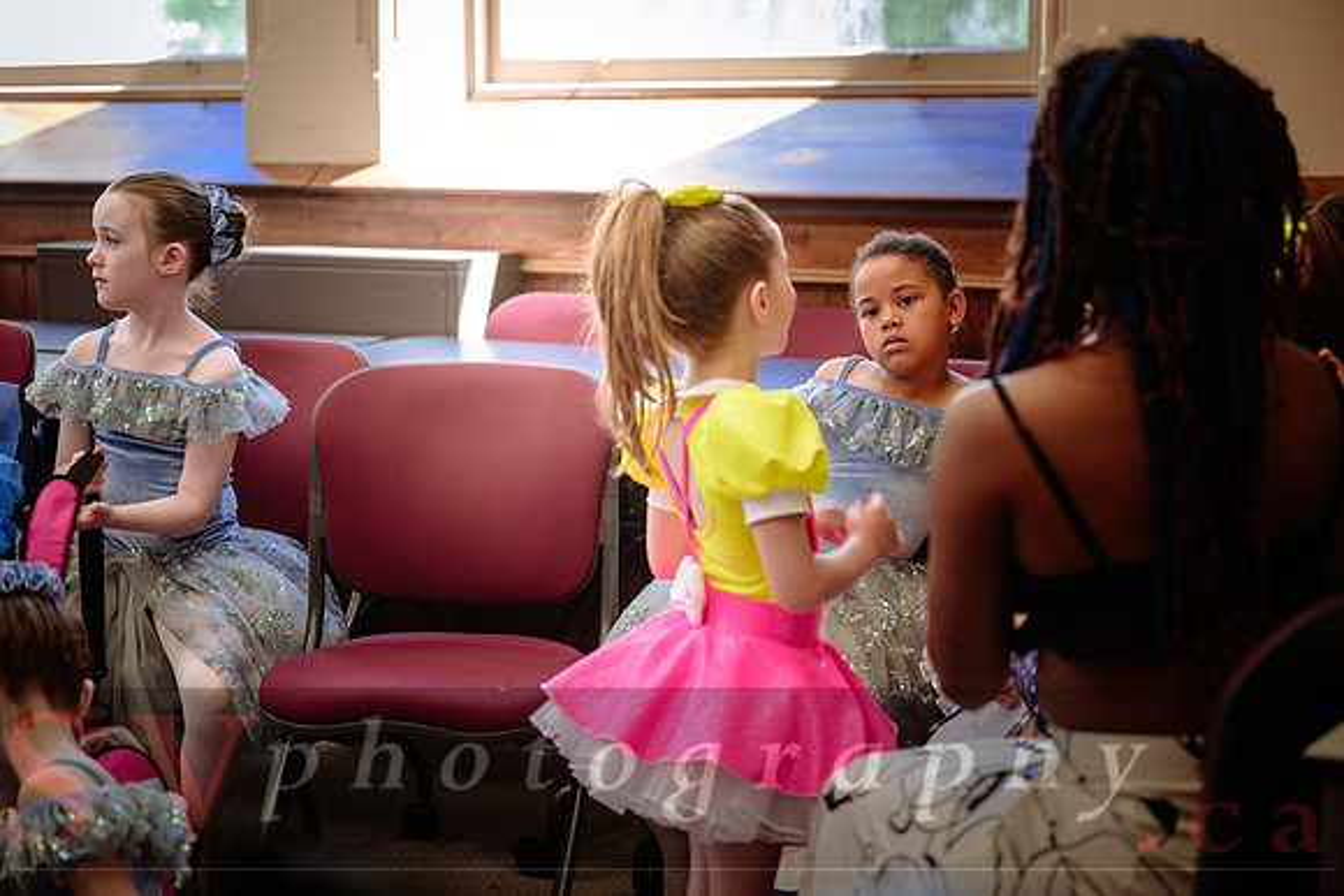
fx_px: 2614
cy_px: 448
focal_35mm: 70
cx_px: 672
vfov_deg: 19.5
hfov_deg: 28.8
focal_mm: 70
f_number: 2.8
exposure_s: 1/80
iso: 320
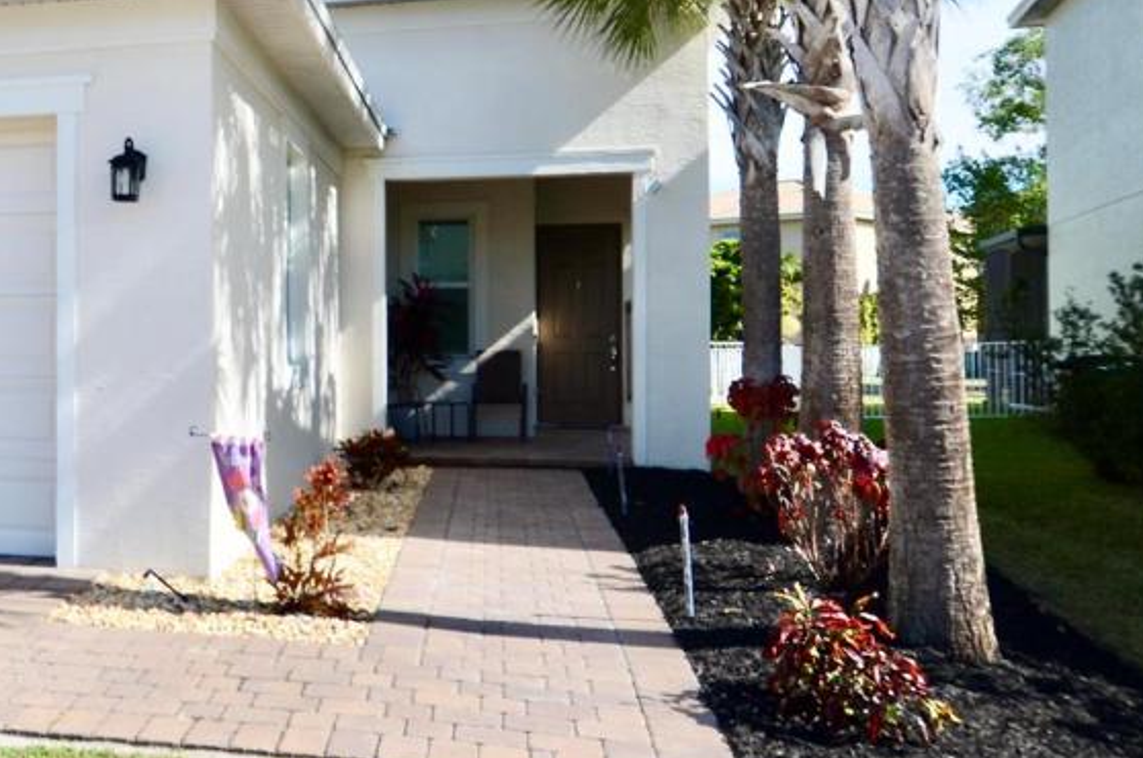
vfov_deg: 34.8
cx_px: 155
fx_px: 1204
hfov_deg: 46.7
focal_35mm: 38
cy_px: 305
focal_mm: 13
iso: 100
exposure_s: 1/200
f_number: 8
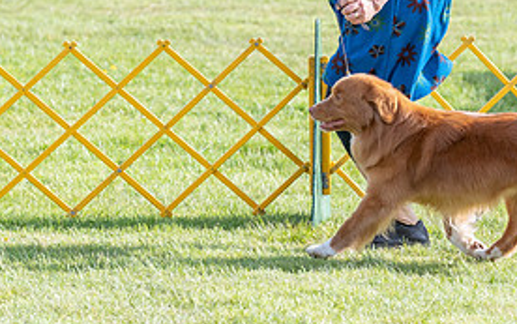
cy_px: -20
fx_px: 5161
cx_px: 350
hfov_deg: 5.7
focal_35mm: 366
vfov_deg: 3.6
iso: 640
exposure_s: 1/1250
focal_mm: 171
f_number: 5.6
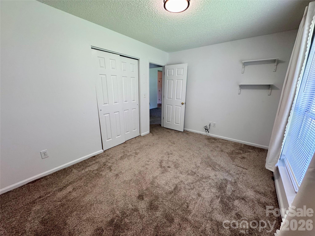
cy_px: 118
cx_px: 158
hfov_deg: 102.1
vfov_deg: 85.7
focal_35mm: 14
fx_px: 127
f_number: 2.2
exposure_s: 1/120
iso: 200
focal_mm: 2.22
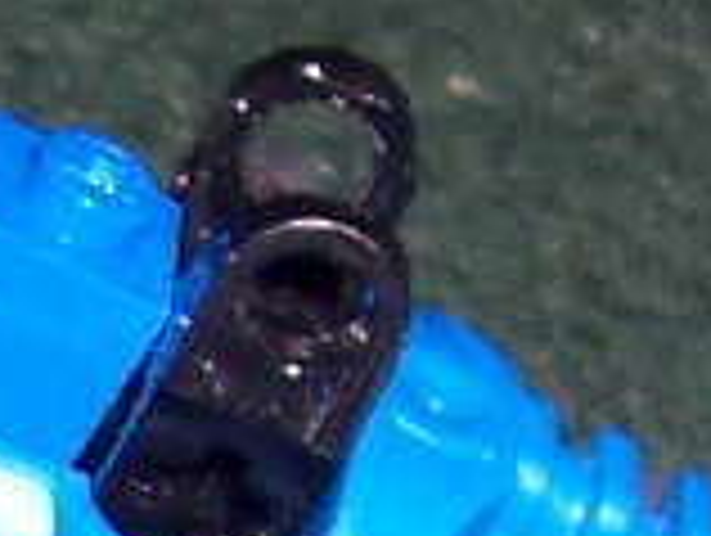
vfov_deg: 5.1
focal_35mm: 281
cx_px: -598
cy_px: 1549
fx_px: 5780
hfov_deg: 6.9
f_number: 2.8
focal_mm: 5.6
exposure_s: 1/60
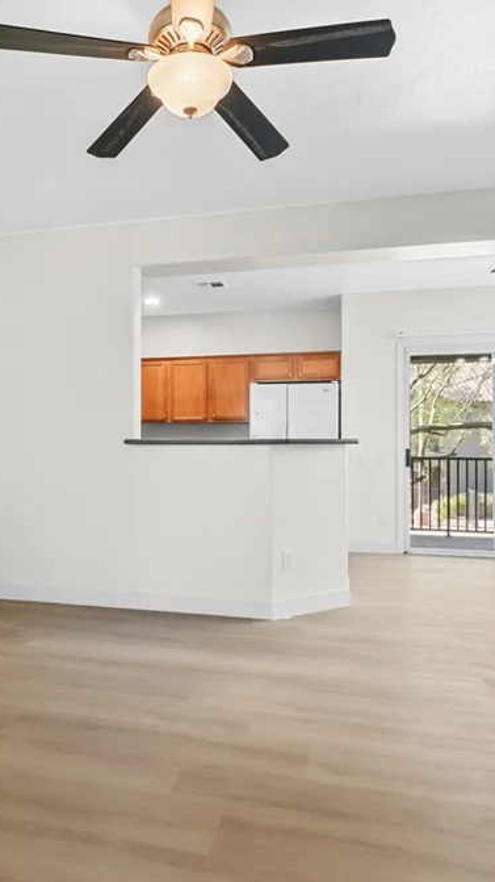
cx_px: 192
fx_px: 561
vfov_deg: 76.3
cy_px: 438
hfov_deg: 47.3
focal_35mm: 24
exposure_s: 1/8
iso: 400
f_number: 8
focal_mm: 10
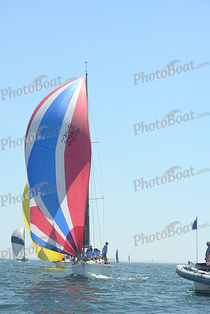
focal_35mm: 95
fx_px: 831
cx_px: 105
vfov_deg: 21.5
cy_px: 157
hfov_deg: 14.4
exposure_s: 1/1000
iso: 320
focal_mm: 95
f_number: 9
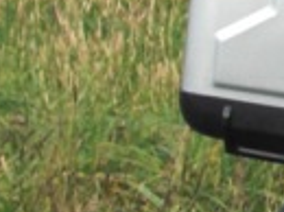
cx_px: 1088
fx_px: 2973
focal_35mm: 363
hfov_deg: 5.0
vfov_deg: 4.1
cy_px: -103
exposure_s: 1/640
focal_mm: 8.2
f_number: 3.3
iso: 100
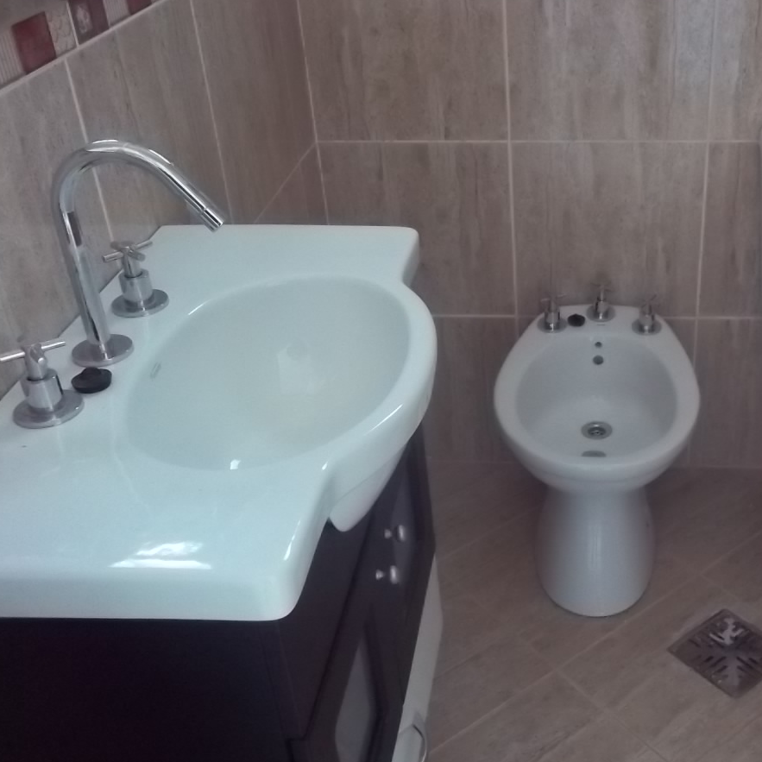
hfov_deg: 40.2
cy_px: 402
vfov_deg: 40.9
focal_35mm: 41
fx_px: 1021
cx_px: 528
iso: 278
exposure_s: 1/8
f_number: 2.9
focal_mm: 5.7
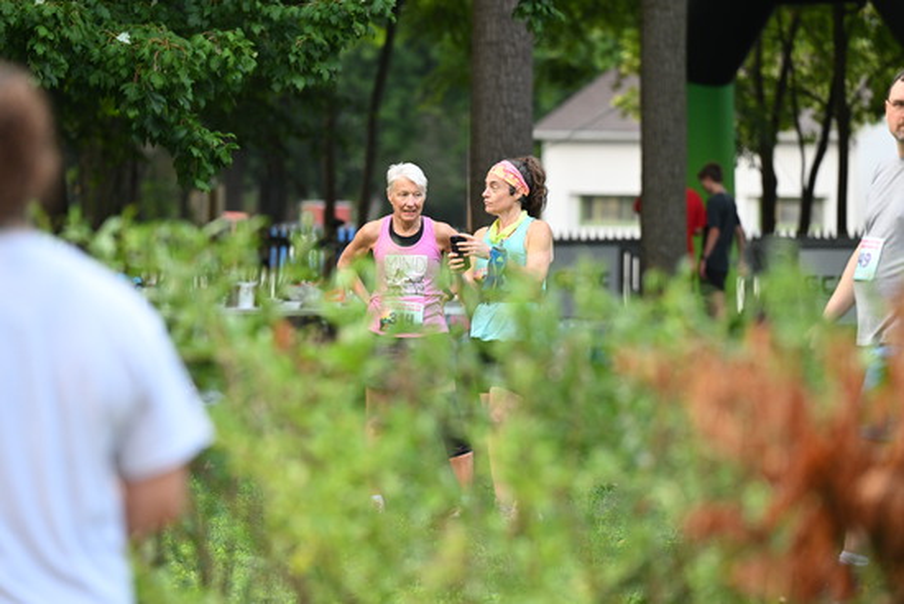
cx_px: 452
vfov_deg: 6.9
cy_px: 302
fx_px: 5023
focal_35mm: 200
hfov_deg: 10.3
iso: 2200
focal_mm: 200
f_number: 4
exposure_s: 1/1000
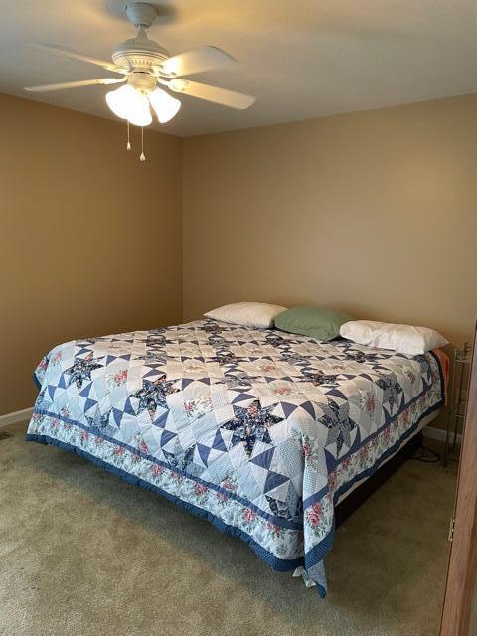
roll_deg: -0.8
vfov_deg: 67.3
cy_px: 318
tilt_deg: -9.0
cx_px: 238
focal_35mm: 26
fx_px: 478
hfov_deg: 53.1
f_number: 1.6
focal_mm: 4.2
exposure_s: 1/60
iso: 160
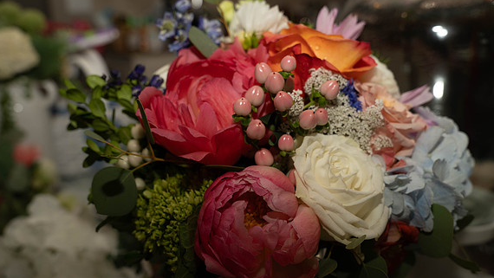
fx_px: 550
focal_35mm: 42
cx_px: 248
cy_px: 151
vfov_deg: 28.4
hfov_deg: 48.3
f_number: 5.6
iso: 200
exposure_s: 1/250
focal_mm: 39.4
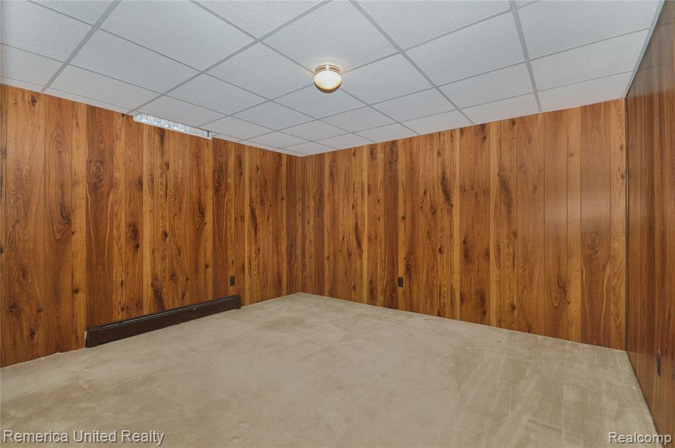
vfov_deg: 77.2
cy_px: 224
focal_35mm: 15
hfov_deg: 100.5
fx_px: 281
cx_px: 338
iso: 200
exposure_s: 1/60
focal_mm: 10
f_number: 6.3
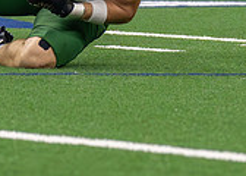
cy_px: -74
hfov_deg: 2.7
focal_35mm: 740
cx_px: -50
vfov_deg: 1.9
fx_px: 5170
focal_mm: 98
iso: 4000
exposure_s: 1/1600
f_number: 2.8
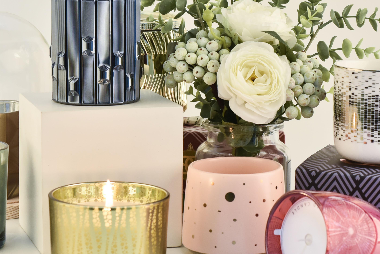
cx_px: 202
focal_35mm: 128
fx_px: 1352
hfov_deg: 16.0
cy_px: 85
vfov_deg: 10.7
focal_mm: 60
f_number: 7.1
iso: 800
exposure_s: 1/50
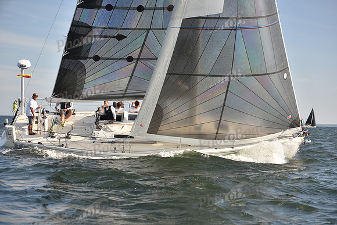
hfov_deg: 28.8
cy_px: 112
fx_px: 655
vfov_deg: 19.5
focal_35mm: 70
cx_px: 168
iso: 250
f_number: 4
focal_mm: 70
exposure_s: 1/640
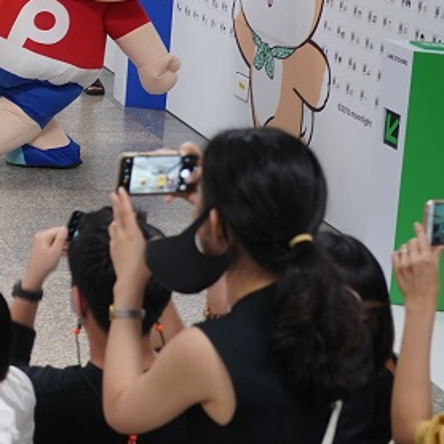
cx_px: -348
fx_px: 1596
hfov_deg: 14.1
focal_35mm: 110
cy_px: 88
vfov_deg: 15.7
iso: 800
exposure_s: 1/50
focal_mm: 36
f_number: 4
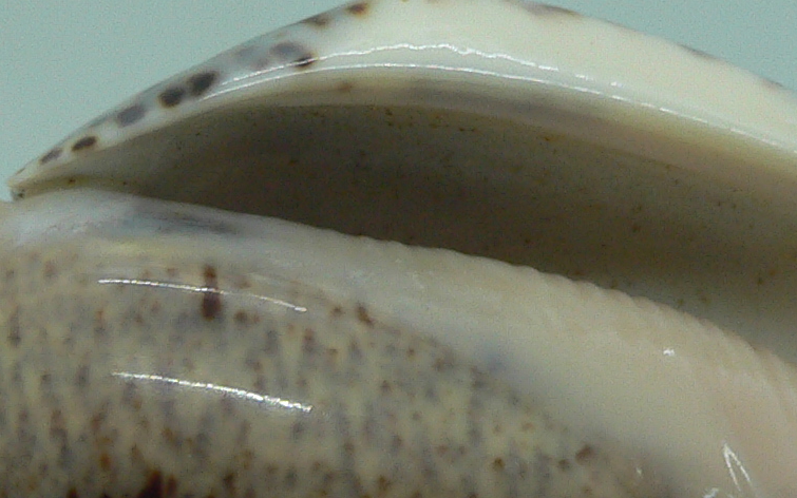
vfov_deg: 13.1
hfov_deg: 21.0
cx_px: 471
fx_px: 2151
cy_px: 442
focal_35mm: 99
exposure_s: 1/60
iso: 100
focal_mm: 4.6
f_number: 2.8
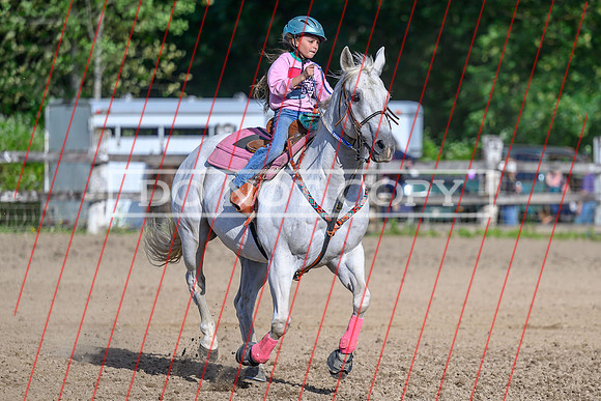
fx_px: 3975
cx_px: 336
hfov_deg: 8.6
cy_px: 223
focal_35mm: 238
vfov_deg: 5.8
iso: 180
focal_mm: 160
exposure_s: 1/2500
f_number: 2.8
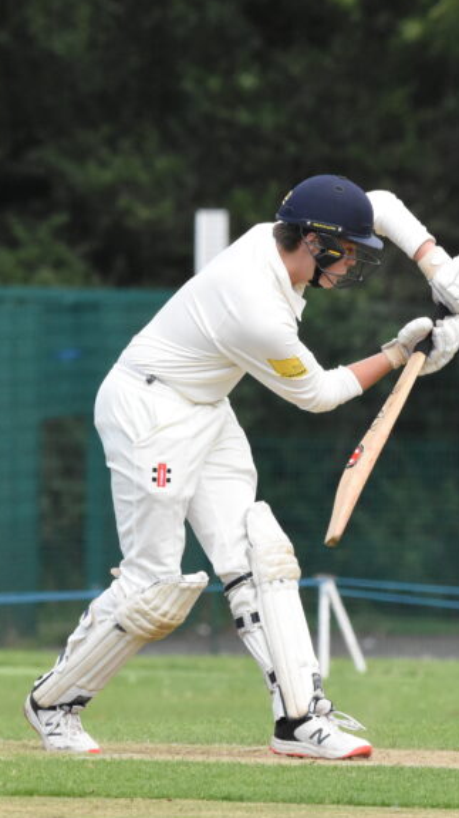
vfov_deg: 2.3
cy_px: 435
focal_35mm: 952
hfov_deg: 1.3
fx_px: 20620
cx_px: 308
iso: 3200
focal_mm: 340
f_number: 9
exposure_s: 1/4000
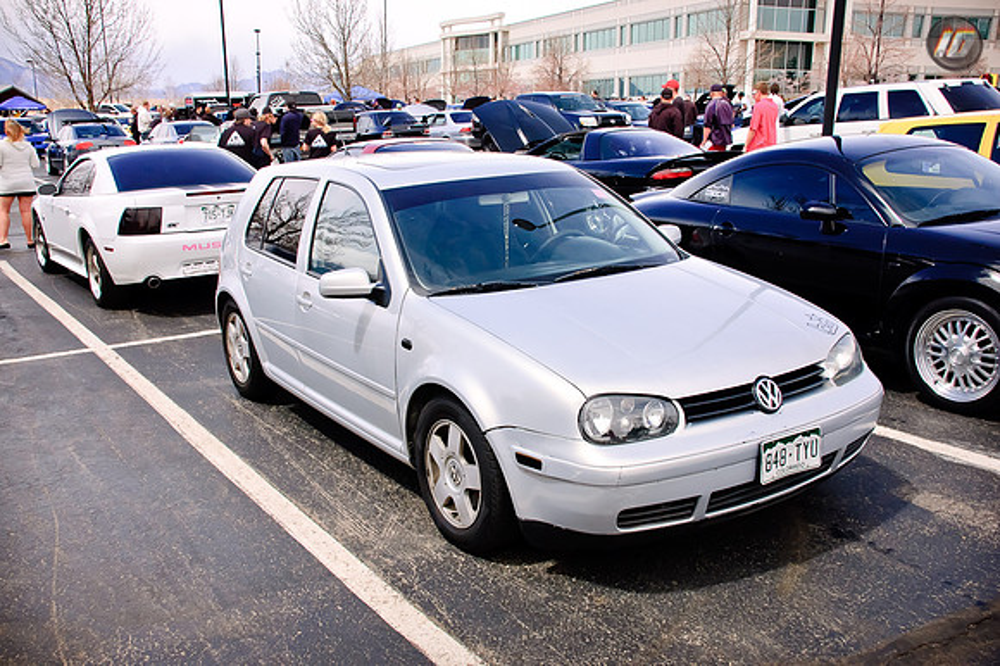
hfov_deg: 57.3
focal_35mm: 33
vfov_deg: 39.9
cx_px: 500
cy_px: 333
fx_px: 916
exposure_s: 1/200
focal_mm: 22
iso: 200
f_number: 7.1
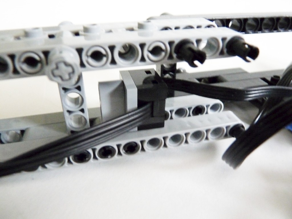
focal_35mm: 27
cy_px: 110
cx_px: 146
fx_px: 228
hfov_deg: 65.3
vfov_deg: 51.4
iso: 800
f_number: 2.8
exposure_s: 1/10
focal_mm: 4.8
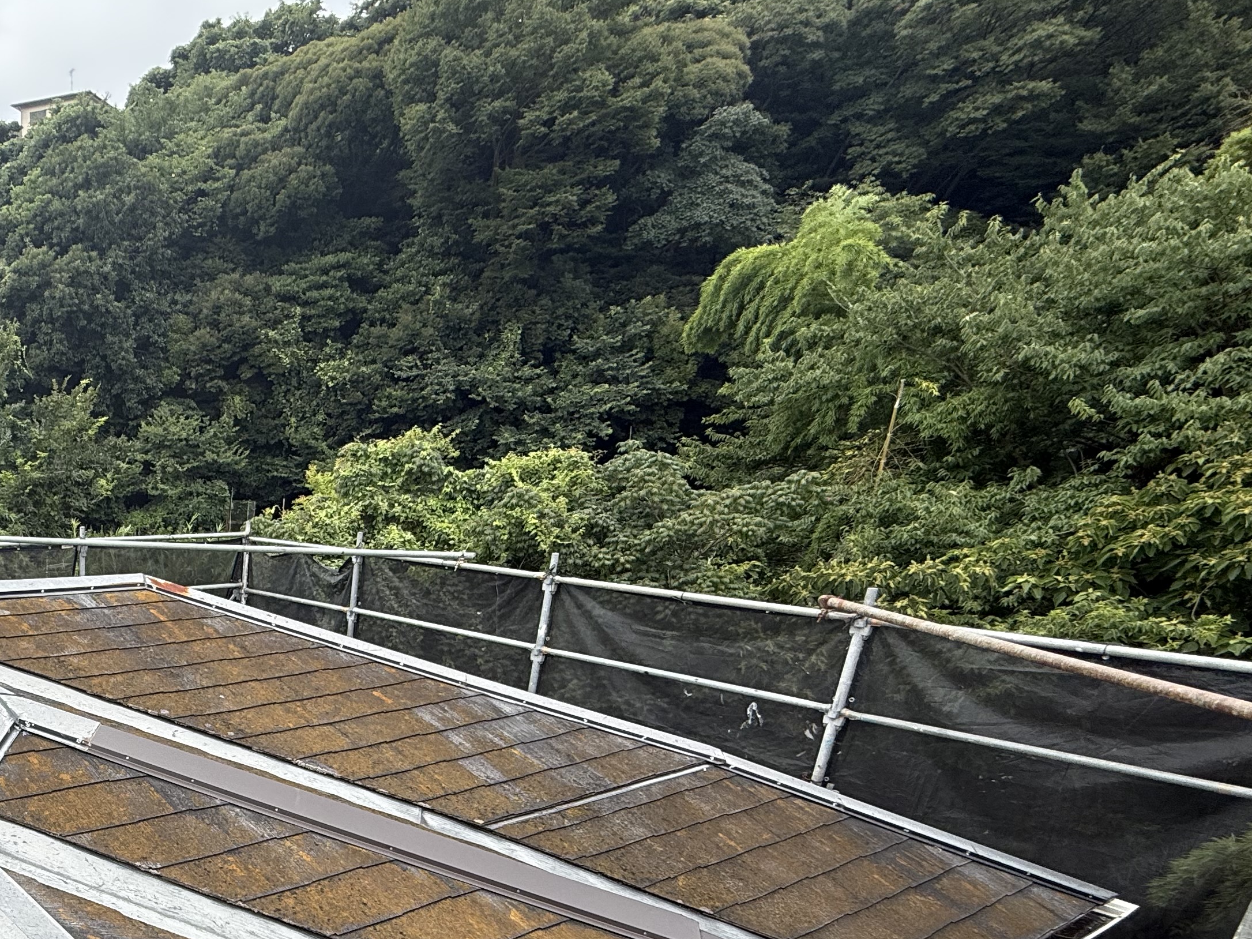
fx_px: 940
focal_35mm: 26
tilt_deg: -19.8
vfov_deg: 48.8
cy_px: 801
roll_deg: +0.1
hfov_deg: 57.2
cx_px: 110
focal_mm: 2.22
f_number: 2.2
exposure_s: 1/574
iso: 50
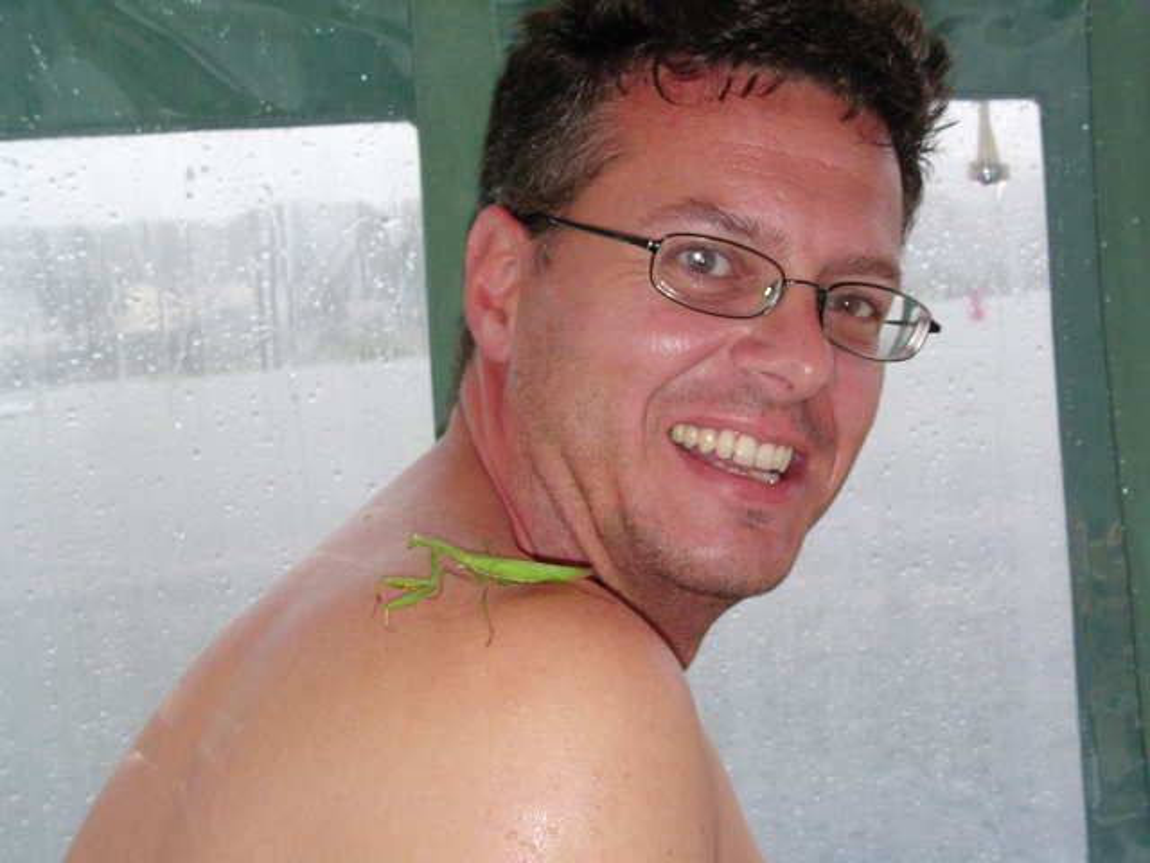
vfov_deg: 25.7
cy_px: 432
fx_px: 1894
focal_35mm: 57
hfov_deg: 33.8
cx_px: 575
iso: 100
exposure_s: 1/39
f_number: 3.6
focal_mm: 8.8
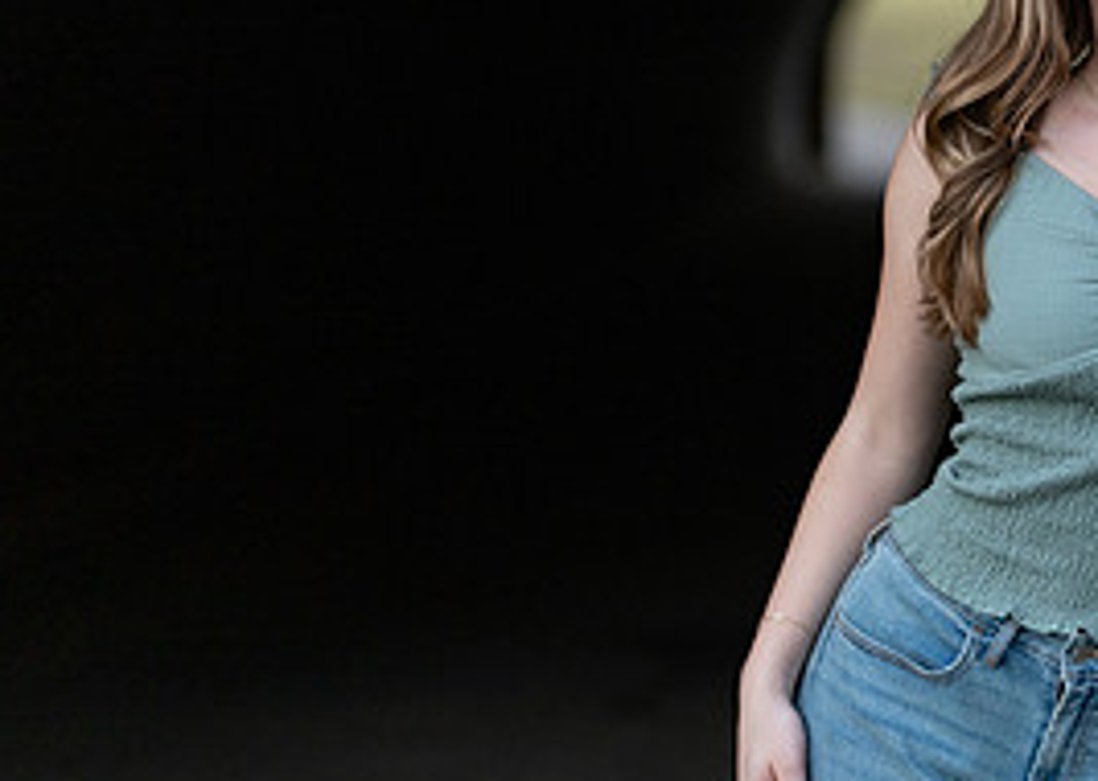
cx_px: 1143
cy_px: 214
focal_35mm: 114
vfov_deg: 12.5
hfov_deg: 17.1
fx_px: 3550
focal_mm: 50
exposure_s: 1/400
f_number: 1.2
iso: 400
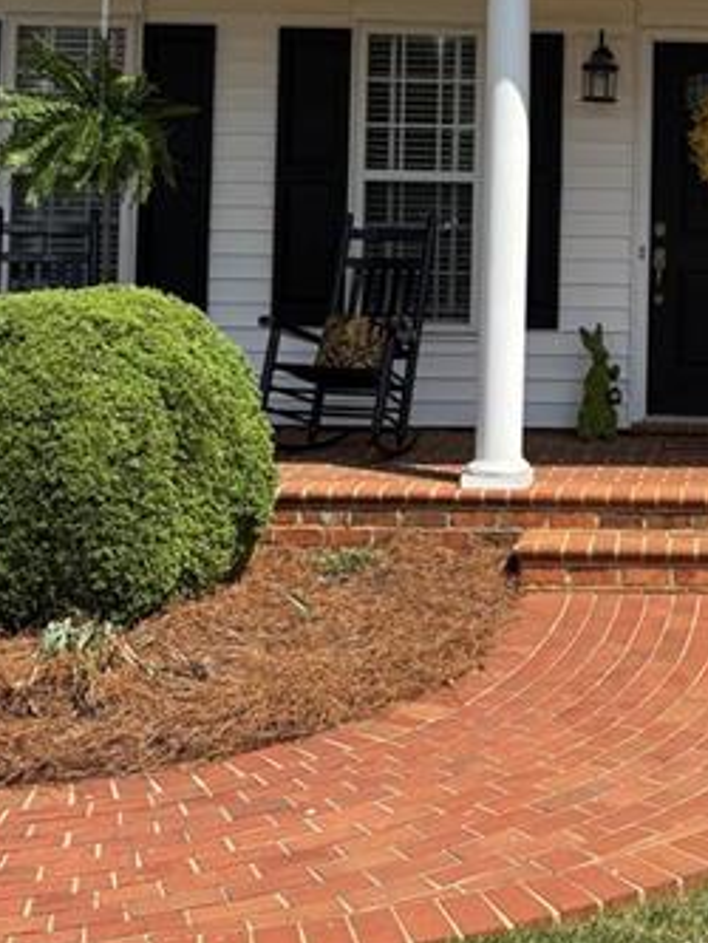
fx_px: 1635
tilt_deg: +2.1
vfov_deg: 31.2
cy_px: 164
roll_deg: -1.9
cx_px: 733
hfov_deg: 23.3
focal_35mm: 60
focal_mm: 5.96
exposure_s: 1/3650
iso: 50
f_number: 1.6
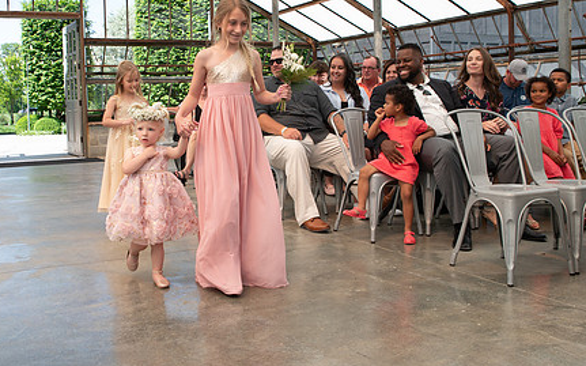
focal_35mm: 37
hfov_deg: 52.3
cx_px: 224
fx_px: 591
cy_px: 154
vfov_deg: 34.3
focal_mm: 24
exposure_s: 1/200
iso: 160
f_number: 5
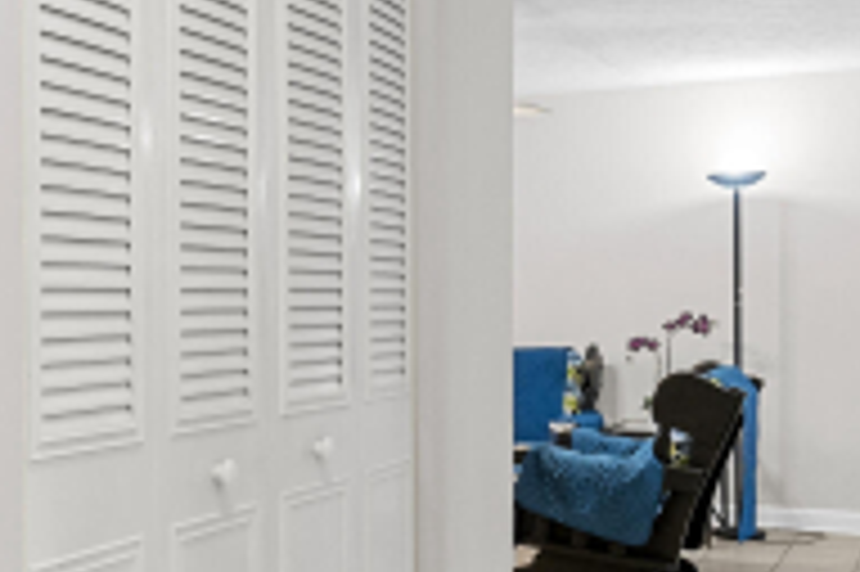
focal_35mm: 59
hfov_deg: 32.8
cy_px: 342
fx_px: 1408
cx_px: 144
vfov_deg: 22.9
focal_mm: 10
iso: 400
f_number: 9
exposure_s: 1/1.25
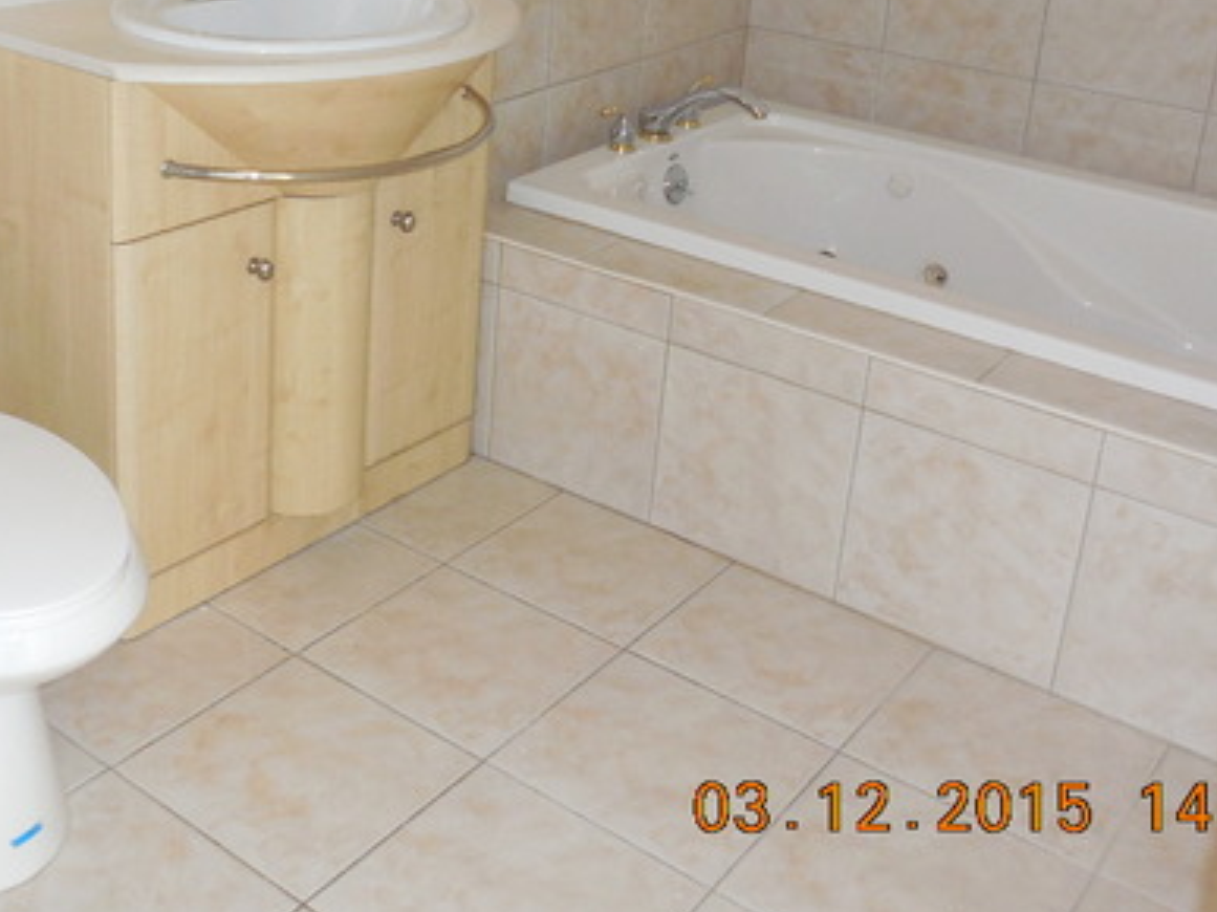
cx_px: 412
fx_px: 1511
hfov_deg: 43.3
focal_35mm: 43
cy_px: 201
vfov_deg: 32.8
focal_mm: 4.6
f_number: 3.5
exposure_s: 1/25
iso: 280
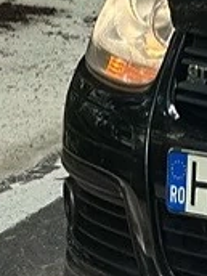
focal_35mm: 373
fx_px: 2974
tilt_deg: +4.6
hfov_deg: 3.8
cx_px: 772
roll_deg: -2.8
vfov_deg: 5.0
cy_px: -571
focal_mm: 6.86
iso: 80
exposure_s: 1/791
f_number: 1.78
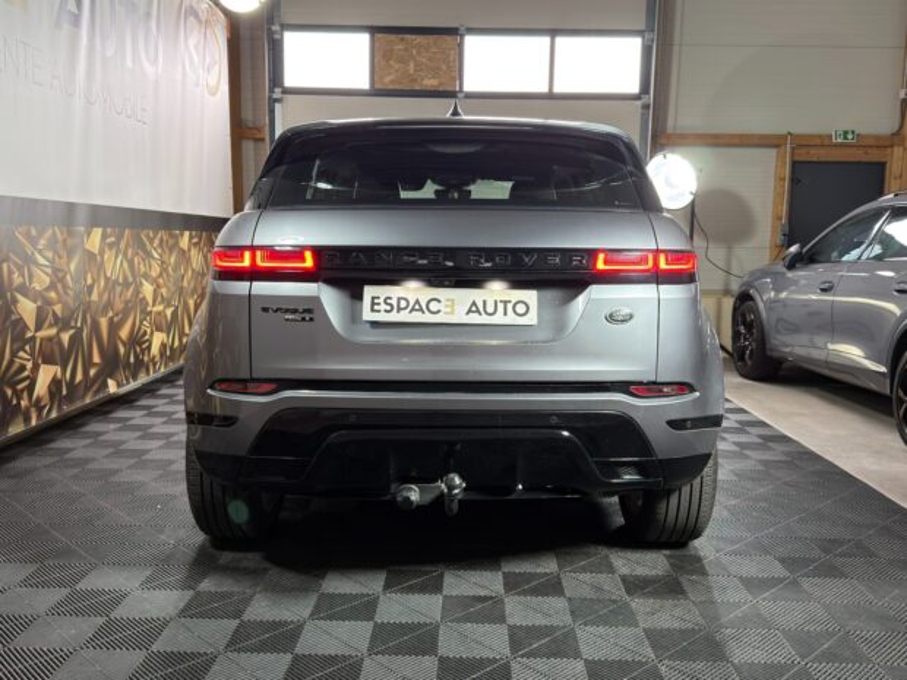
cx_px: 454
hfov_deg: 55.4
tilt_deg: -7.4
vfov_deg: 42.9
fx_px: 865
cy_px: 340
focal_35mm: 33
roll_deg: -1.2
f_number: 1.78
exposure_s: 1/50
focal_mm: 6.76
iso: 250
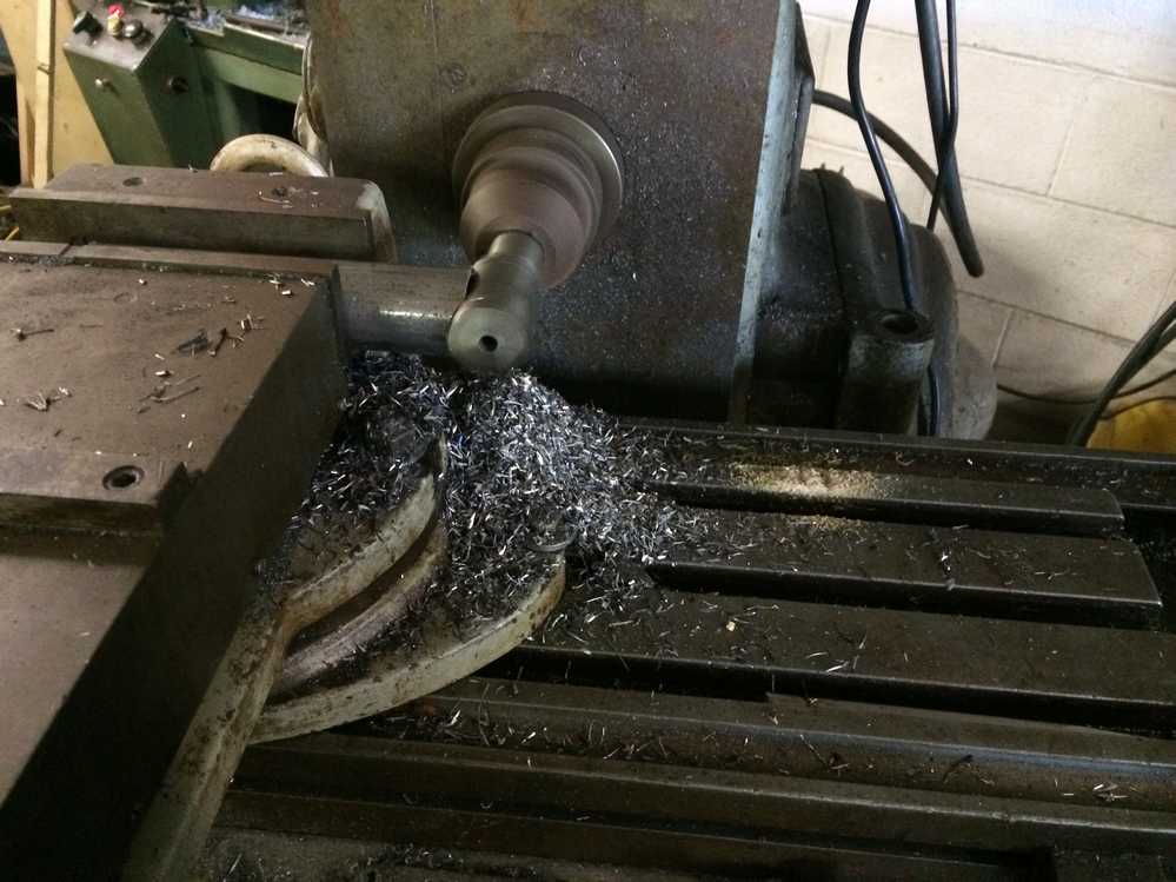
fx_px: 1019
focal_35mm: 30
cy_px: 441
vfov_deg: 46.8
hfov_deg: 60.0
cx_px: 588
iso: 500
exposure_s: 1/15
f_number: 2.2
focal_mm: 4.12
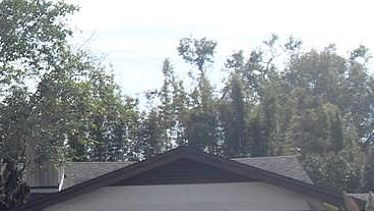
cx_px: -23
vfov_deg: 11.6
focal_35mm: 103
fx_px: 1021
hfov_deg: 19.9
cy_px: 210
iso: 80
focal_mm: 6.3
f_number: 7
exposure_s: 1/250
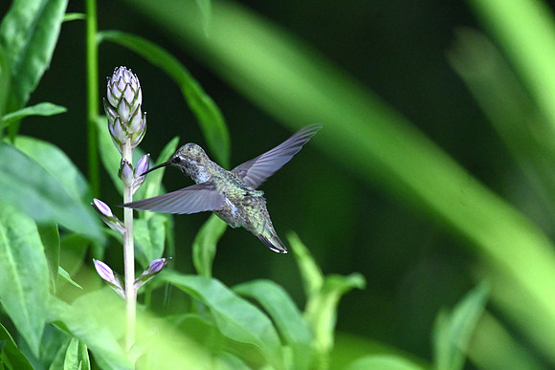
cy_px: 185
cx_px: 278
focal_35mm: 600
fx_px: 9252
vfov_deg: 2.3
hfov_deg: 3.4
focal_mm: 600
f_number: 6.3
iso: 6400
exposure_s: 1/1600
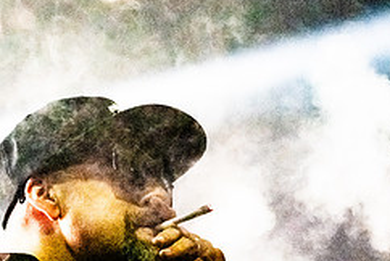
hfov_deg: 5.9
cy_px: 244
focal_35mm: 347
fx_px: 3764
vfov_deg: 4.0
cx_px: 106
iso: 6400
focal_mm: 145
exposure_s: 1/640
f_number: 4
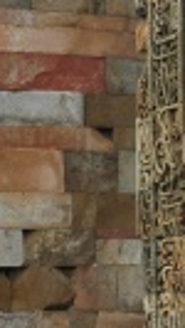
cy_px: 52
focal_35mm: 261
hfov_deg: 4.7
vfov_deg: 8.2
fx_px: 2272
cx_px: 120
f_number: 9
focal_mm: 46
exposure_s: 1/100
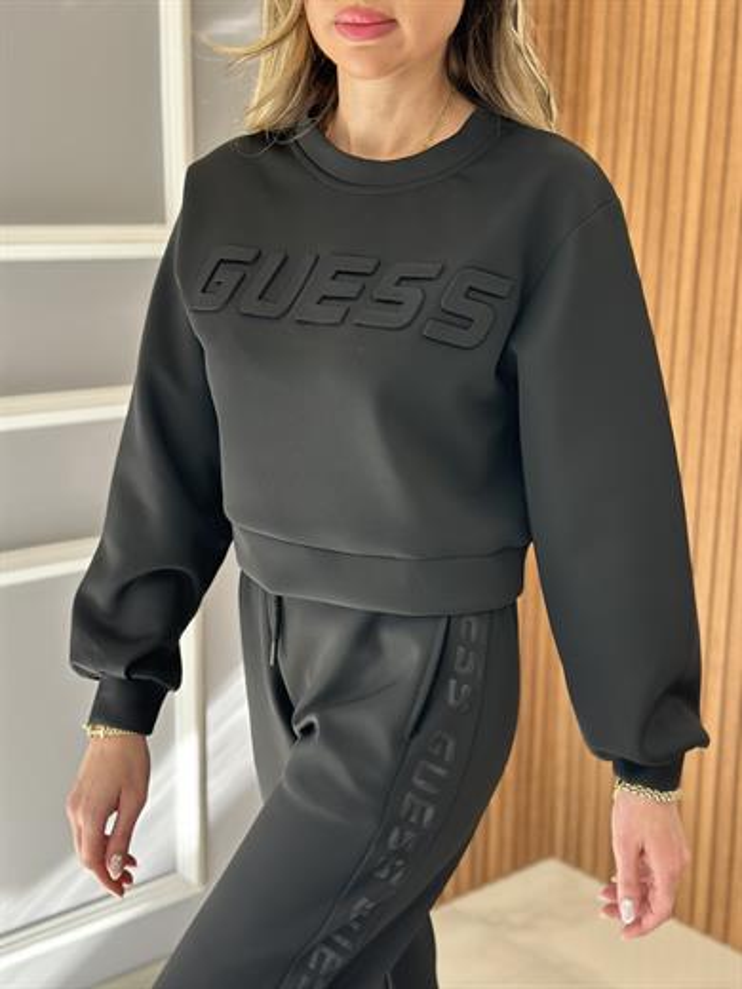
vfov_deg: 39.7
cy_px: 494
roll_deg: -1.5
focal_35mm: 48
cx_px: 371
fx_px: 1372
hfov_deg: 30.3
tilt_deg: -12.8
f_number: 1.78
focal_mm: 6.86
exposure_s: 1/149
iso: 125
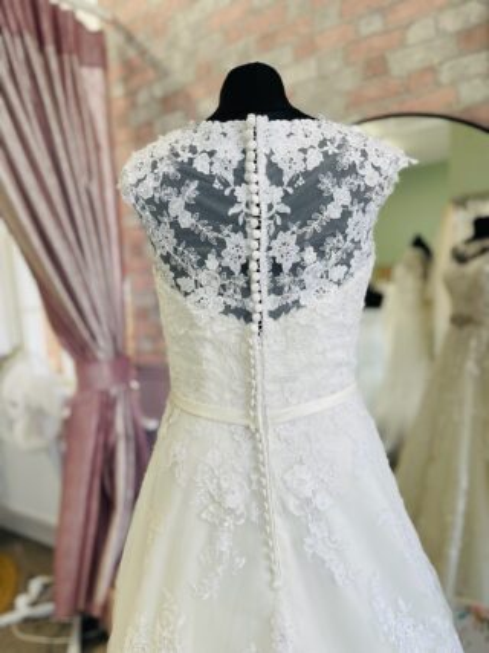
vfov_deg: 67.3
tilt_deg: -5.9
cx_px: 244
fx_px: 490
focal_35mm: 26
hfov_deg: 53.0
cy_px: 326
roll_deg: +4.5
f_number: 1.6
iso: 32
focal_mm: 5.1
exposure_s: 1/133
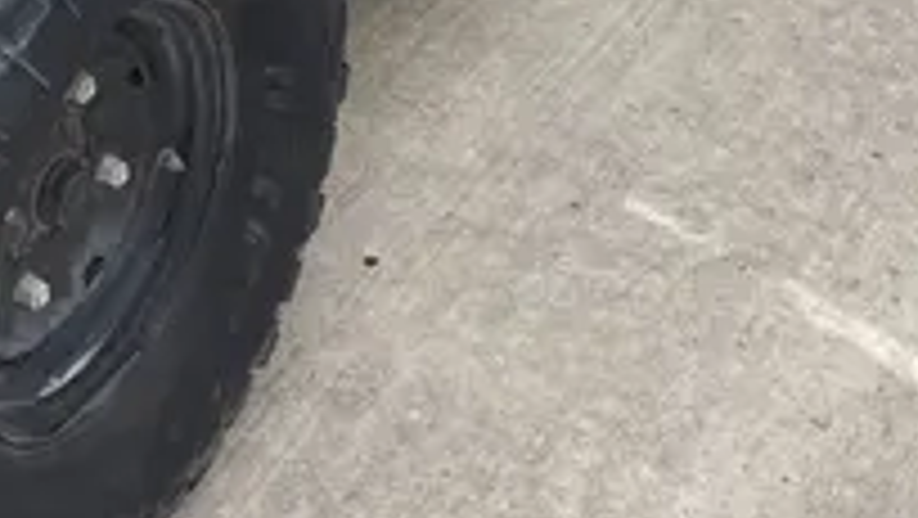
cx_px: 27
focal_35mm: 102
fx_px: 2484
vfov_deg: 10.1
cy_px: -809
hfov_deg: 20.4
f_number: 1.6
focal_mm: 4.2
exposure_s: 1/1984
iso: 32
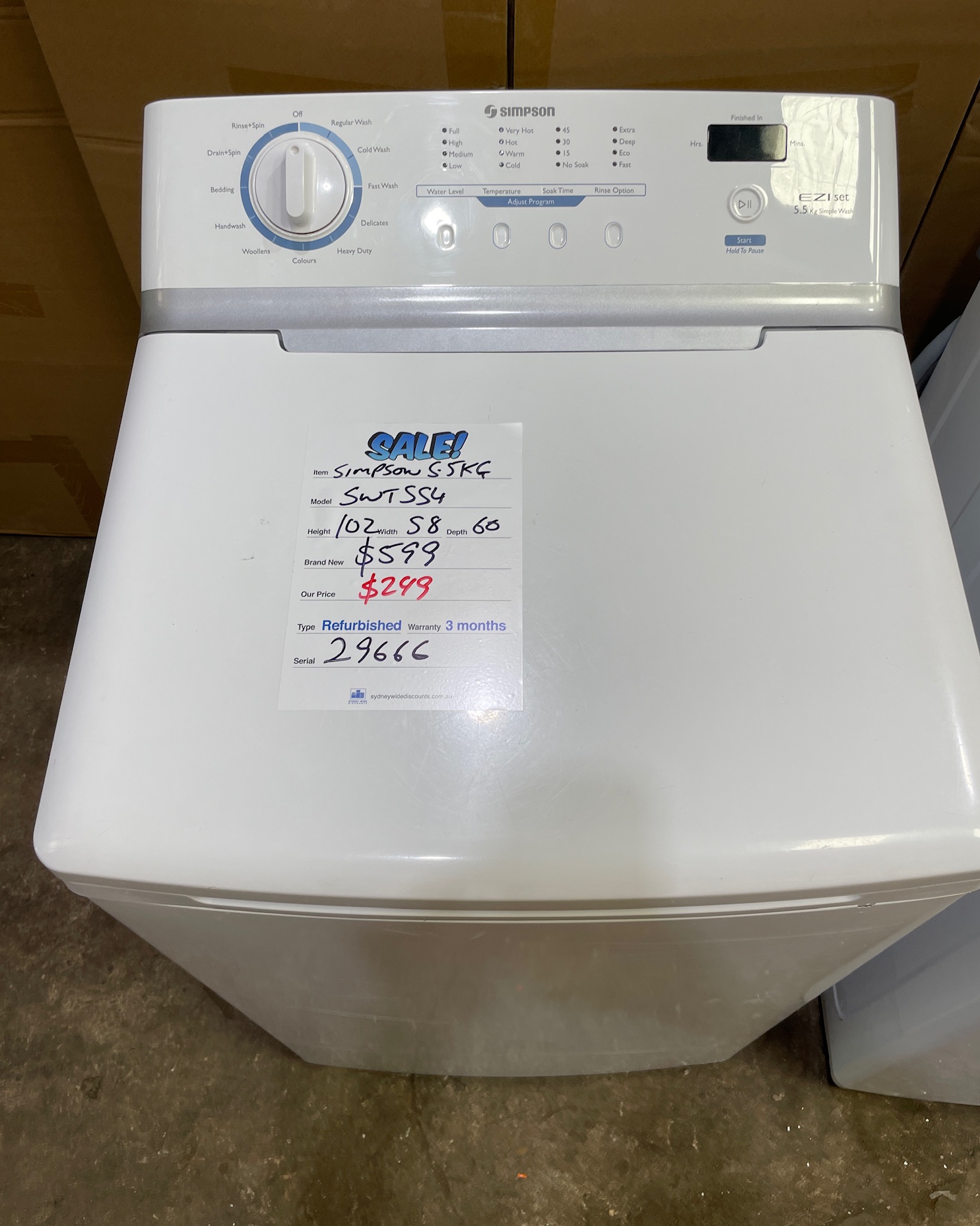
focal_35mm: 28
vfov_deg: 62.2
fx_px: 1015
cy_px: 578
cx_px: 500
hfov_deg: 51.5
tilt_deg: -58.6
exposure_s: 1/123
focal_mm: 4.2
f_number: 1.6
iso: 32
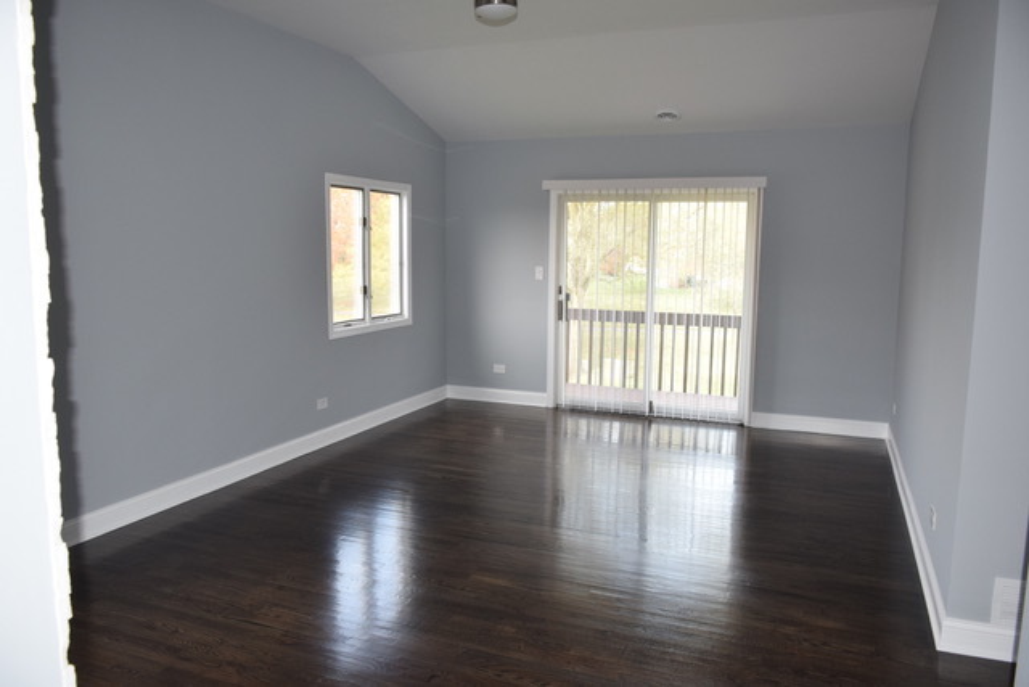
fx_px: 772
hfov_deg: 67.4
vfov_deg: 48.0
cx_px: 514
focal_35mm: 27
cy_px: 344
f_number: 5.6
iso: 720
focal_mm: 18
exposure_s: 1/125
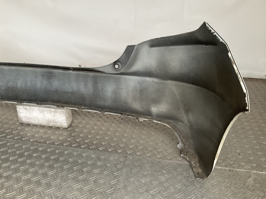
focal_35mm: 29
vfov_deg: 48.2
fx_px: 223
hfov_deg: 61.7
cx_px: 133
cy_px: 100
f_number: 1.8
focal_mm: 3
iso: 100
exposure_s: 1/50
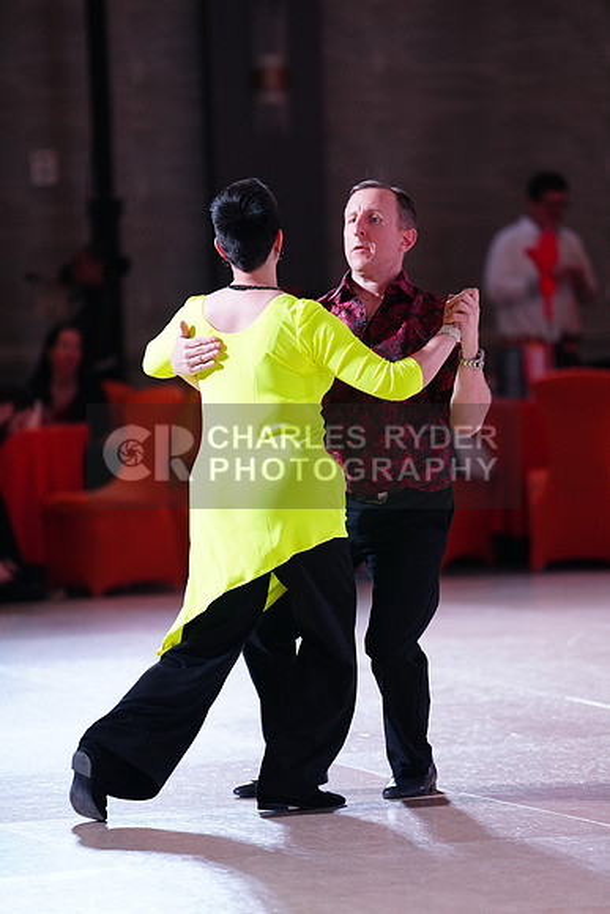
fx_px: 5004
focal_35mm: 197
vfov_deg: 10.4
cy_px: 457
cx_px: 305
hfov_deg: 7.0
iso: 2000
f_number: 2.8
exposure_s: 1/500
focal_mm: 197
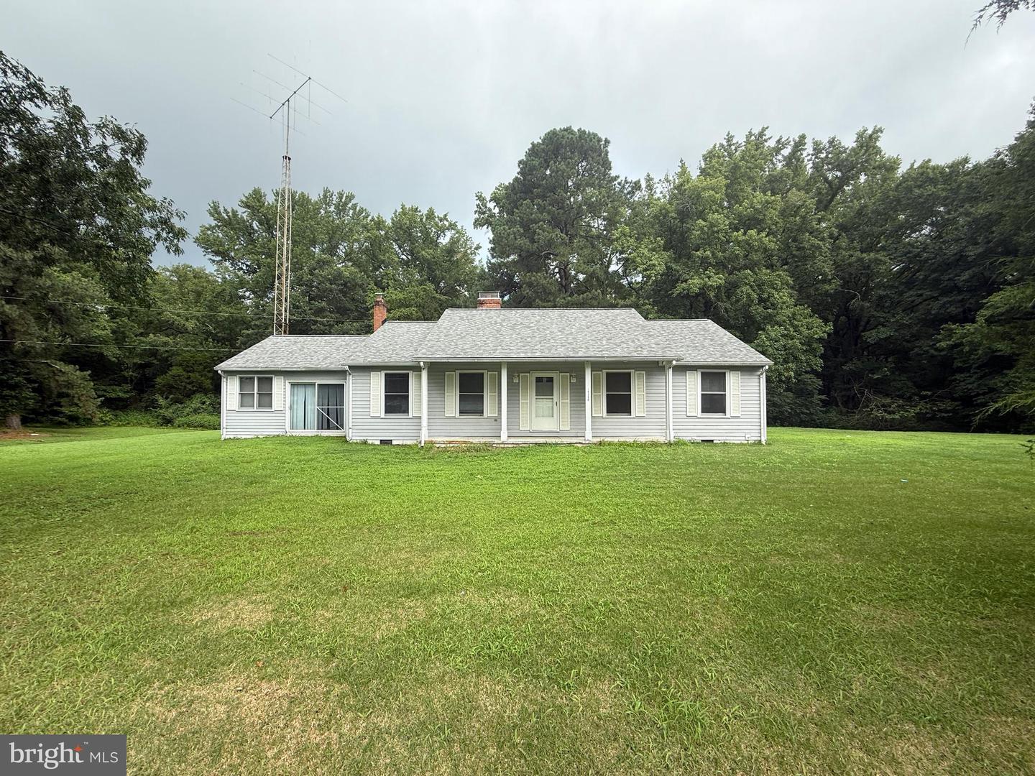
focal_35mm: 14
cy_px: 388
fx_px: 419
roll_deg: +0.2
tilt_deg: +2.3
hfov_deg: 102.1
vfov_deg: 85.7
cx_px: 518
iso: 50
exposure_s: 1/686
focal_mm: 2.22
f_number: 2.2
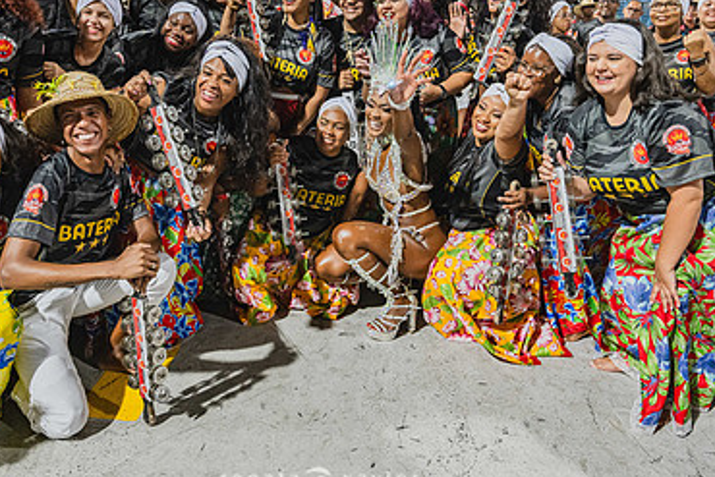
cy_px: 140
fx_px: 576
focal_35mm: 29
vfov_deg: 44.0
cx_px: 317
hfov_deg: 63.5
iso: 1600
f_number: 4.5
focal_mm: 18.5
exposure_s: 1/400
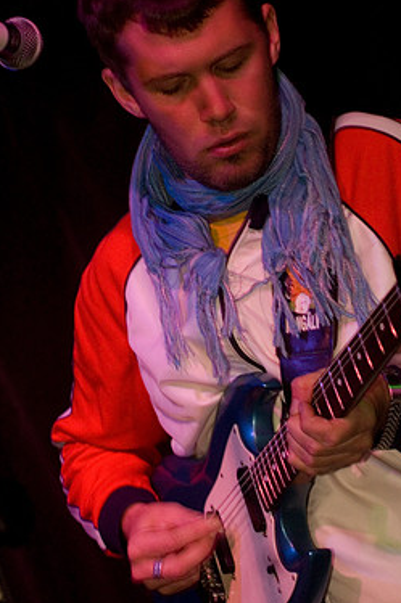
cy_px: 289
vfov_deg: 16.3
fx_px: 2111
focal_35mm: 126
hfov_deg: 10.9
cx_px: 225
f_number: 3.2
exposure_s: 1/40
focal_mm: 70
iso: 800
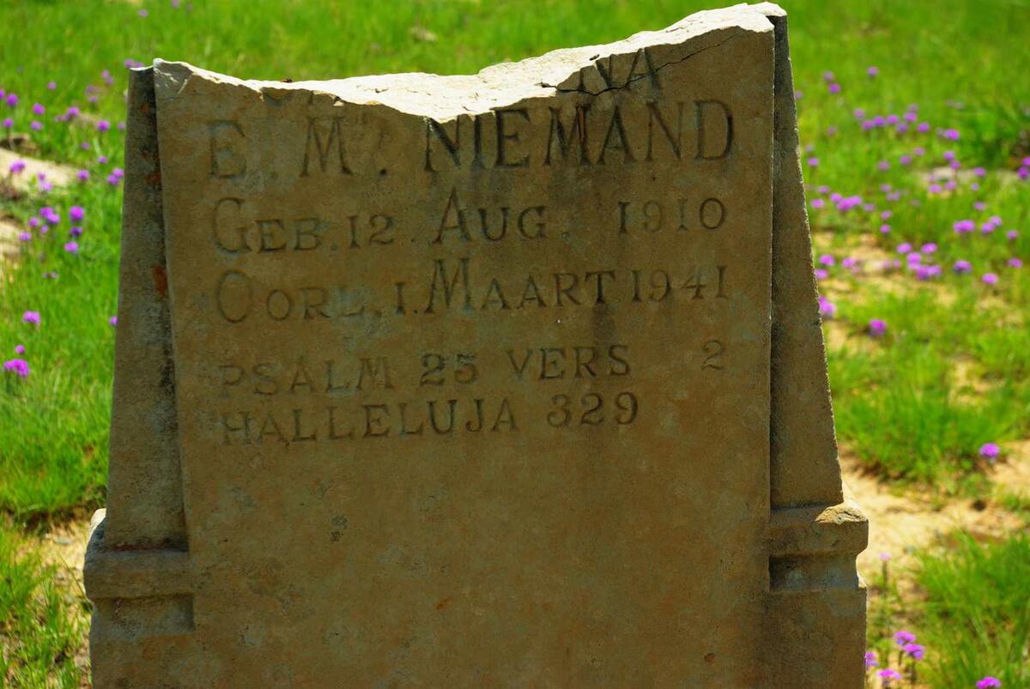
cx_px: 515
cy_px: 344
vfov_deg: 16.6
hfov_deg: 24.6
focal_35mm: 82
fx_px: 2363
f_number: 9.5
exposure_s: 1/180
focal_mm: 55
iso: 100
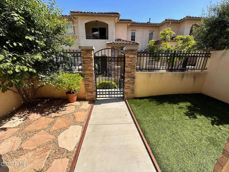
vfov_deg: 85.7
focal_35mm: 14
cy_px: 86
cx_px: 114
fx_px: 93
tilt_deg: -19.0
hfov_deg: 102.1
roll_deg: +0.1
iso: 50
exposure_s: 1/1366
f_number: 2.2
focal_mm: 2.22
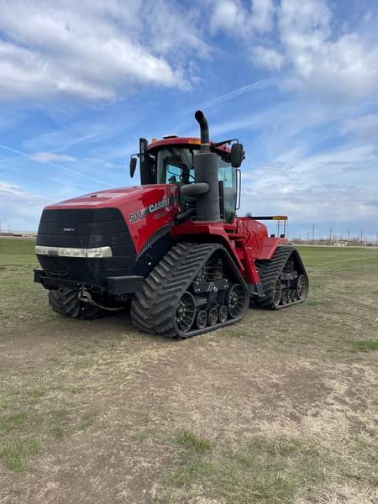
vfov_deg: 67.3
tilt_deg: -3.1
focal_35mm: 26
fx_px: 379
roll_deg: -2.0
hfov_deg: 53.1
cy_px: 252
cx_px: 189
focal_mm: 4.2
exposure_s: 1/2959
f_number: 1.6
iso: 32
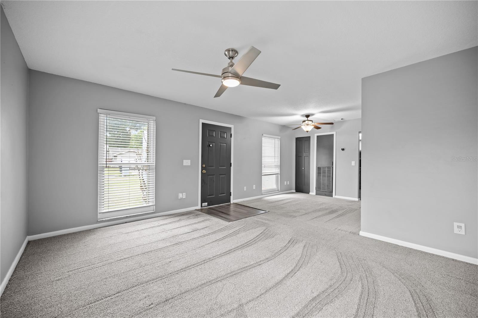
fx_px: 186
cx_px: 239
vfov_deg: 81.2
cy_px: 159
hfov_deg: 104.3
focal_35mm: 14
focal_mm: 14
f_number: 4
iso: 100
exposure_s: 1/3
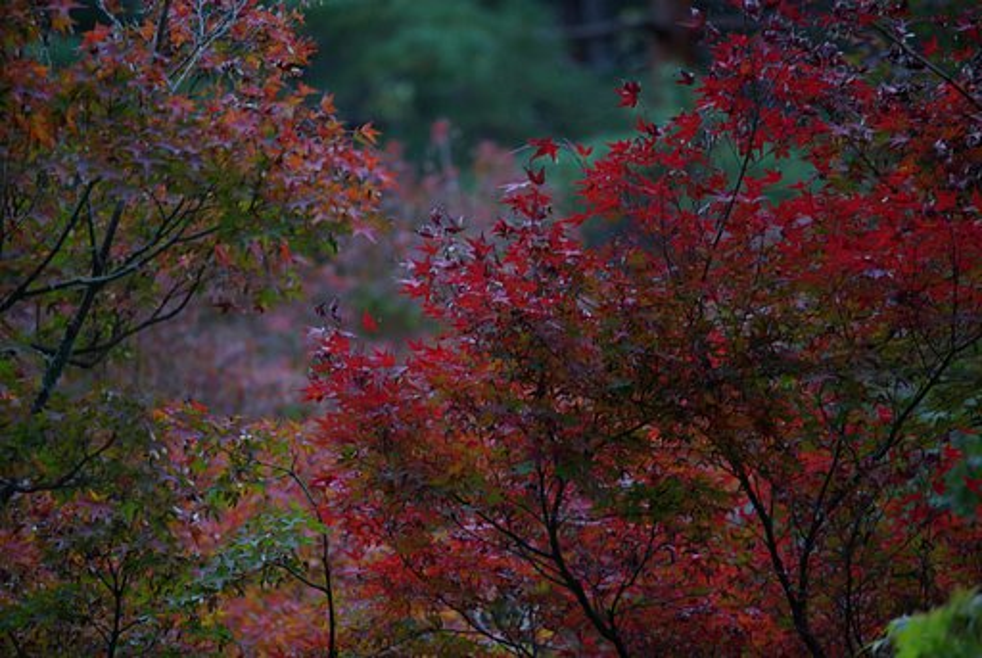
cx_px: 491
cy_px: 329
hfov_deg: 8.6
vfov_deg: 5.7
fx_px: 6556
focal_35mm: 240
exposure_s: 1/10
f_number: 5.6
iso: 400
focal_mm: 160
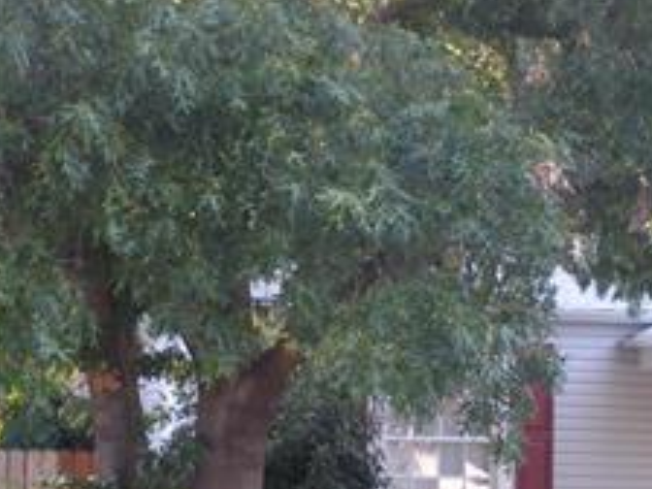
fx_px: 1940
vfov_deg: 14.3
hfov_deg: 19.1
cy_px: 396
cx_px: 358
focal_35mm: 103
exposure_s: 1/33.3
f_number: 3.5
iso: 64
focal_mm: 6.3
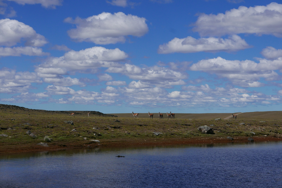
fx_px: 588
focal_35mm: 75
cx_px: 141
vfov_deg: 18.2
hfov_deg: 27.0
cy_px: 94
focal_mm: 34
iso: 200
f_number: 5.6
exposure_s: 1/2500
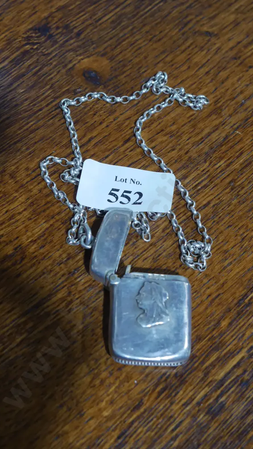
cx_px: 146
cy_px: 225
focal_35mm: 62
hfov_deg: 19.4
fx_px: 739
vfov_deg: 33.8
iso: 800
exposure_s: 1/60
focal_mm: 28
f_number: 5.3
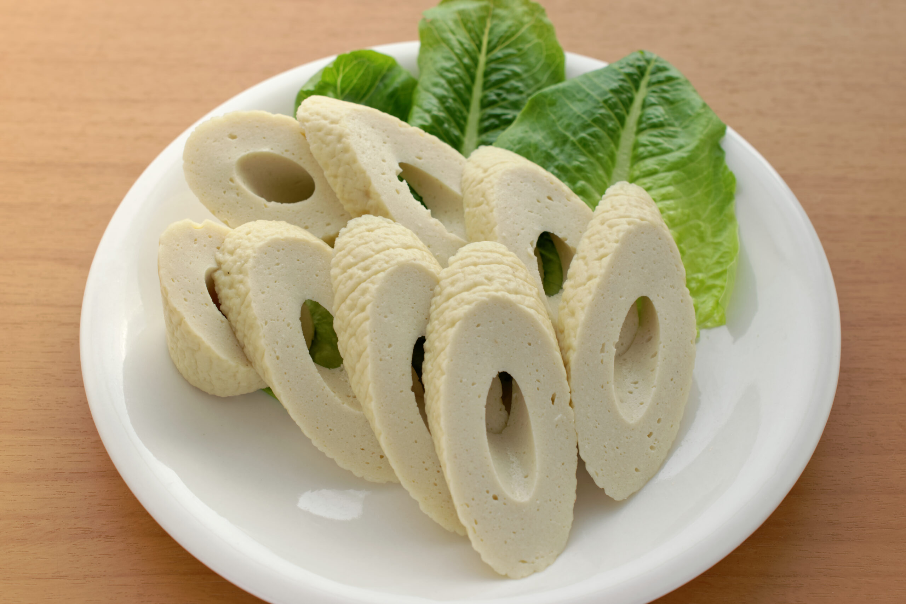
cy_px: 302
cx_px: 453
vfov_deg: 22.6
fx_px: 1510
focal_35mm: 60
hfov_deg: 33.4
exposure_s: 1/60
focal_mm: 40
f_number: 8
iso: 100
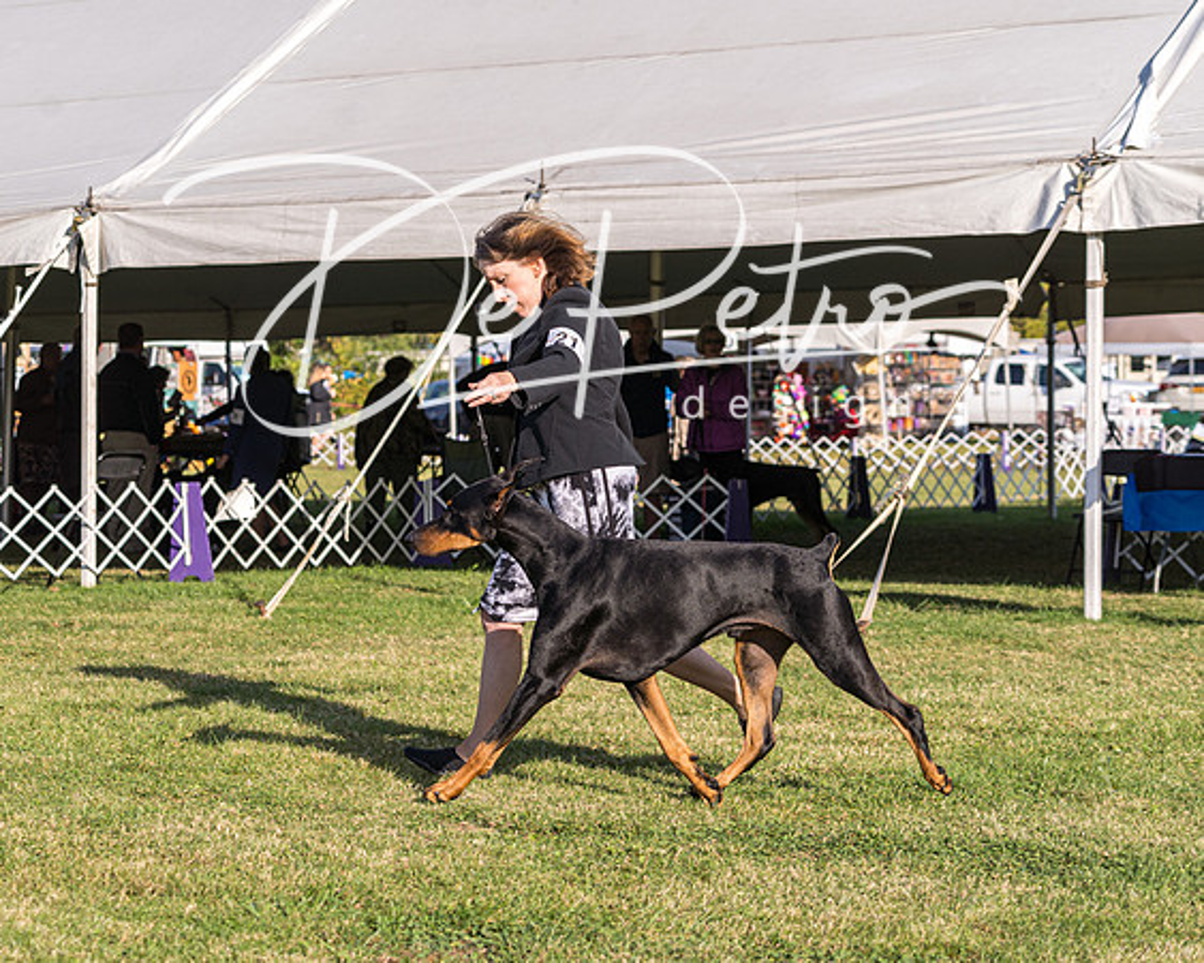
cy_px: 482
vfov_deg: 17.5
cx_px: 602
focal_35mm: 88
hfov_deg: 21.8
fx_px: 3129
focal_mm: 78
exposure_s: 1/1000
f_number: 5.6
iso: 250
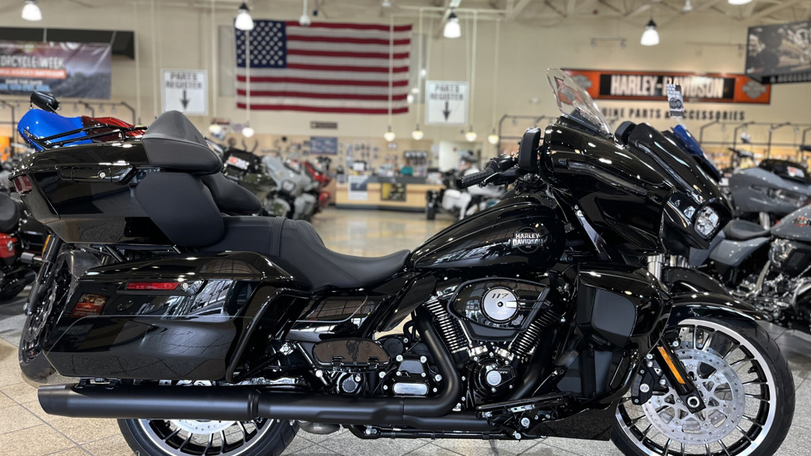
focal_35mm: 29
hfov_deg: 66.1
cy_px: 251
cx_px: 407
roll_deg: -0.6
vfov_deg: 40.1
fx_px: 624
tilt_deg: -6.9
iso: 125
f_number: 1.6
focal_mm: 5.1
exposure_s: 1/60
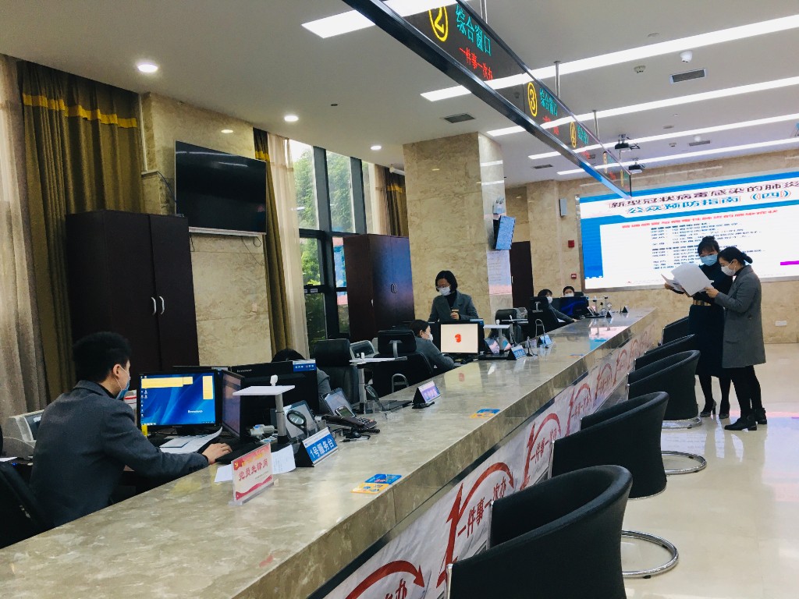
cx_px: 400
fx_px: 669
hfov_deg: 61.7
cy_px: 300
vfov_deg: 48.2
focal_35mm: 29
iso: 50
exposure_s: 1/33
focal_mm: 4.15
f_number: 2.2
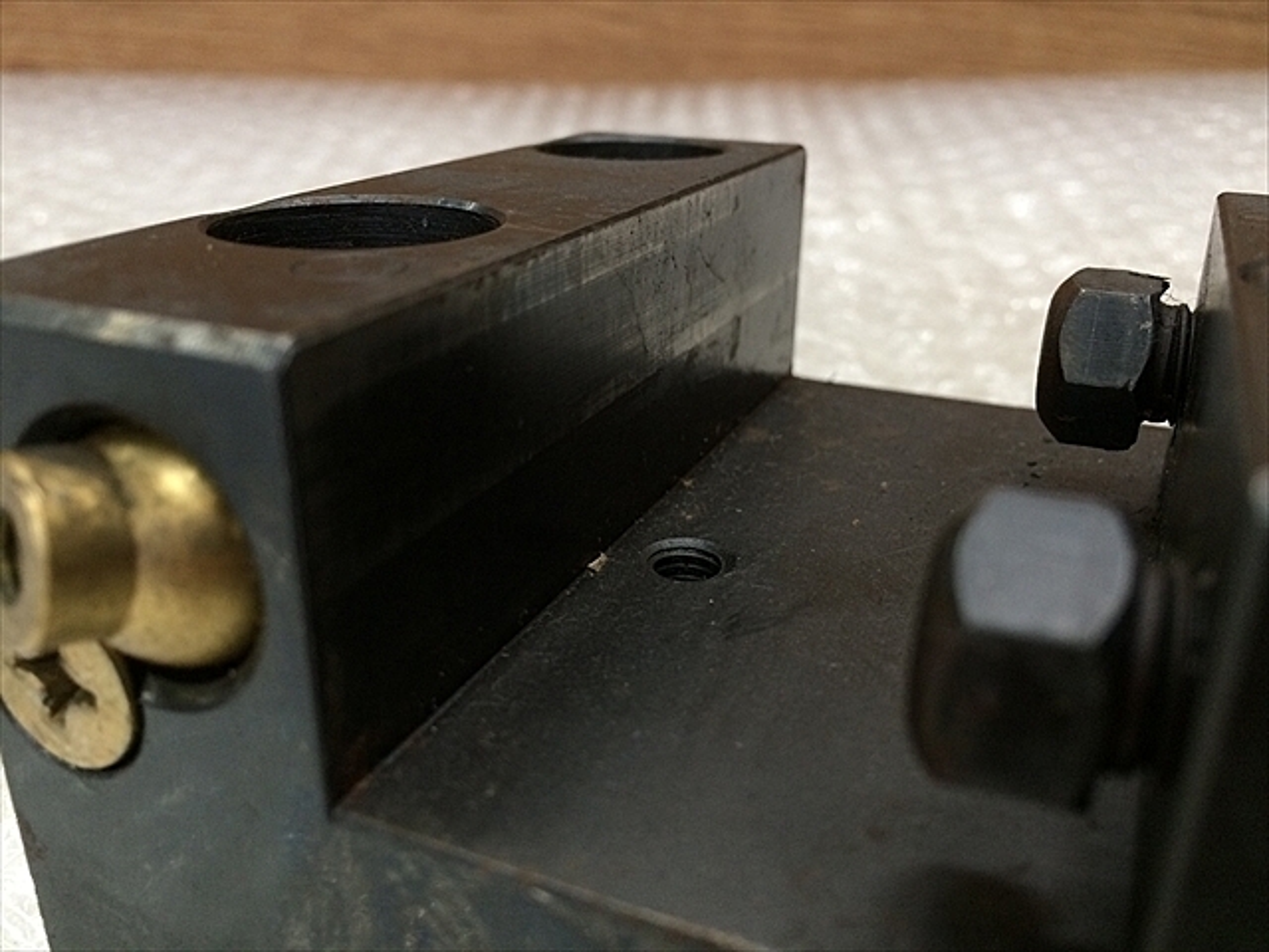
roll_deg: +1.3
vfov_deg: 48.2
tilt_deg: -28.2
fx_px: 1063
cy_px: 476
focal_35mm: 29
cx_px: 634
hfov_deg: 61.7
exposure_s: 1/30
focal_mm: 4.15
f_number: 2.2
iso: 125
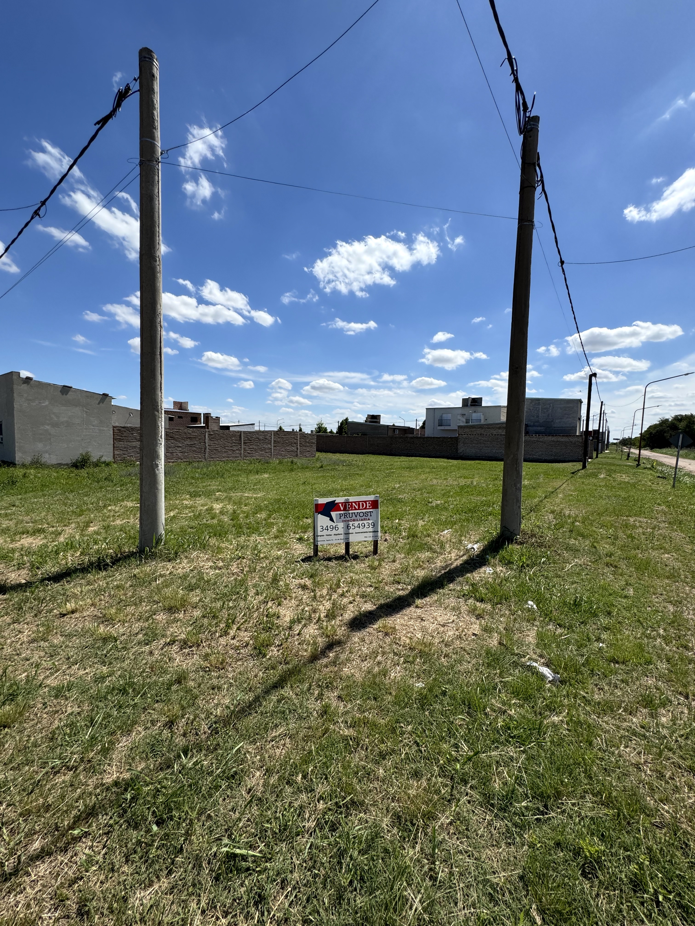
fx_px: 375
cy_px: 463
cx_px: 348
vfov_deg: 102.1
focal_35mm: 14
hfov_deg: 85.7
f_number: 2.2
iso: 50
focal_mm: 2.22
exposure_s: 1/3906
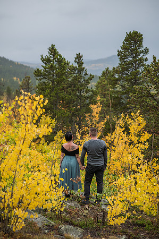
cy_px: 120
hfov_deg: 16.0
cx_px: 80
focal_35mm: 85
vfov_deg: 23.9
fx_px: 564
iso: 320
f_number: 2.2
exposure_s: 1/320
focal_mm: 85
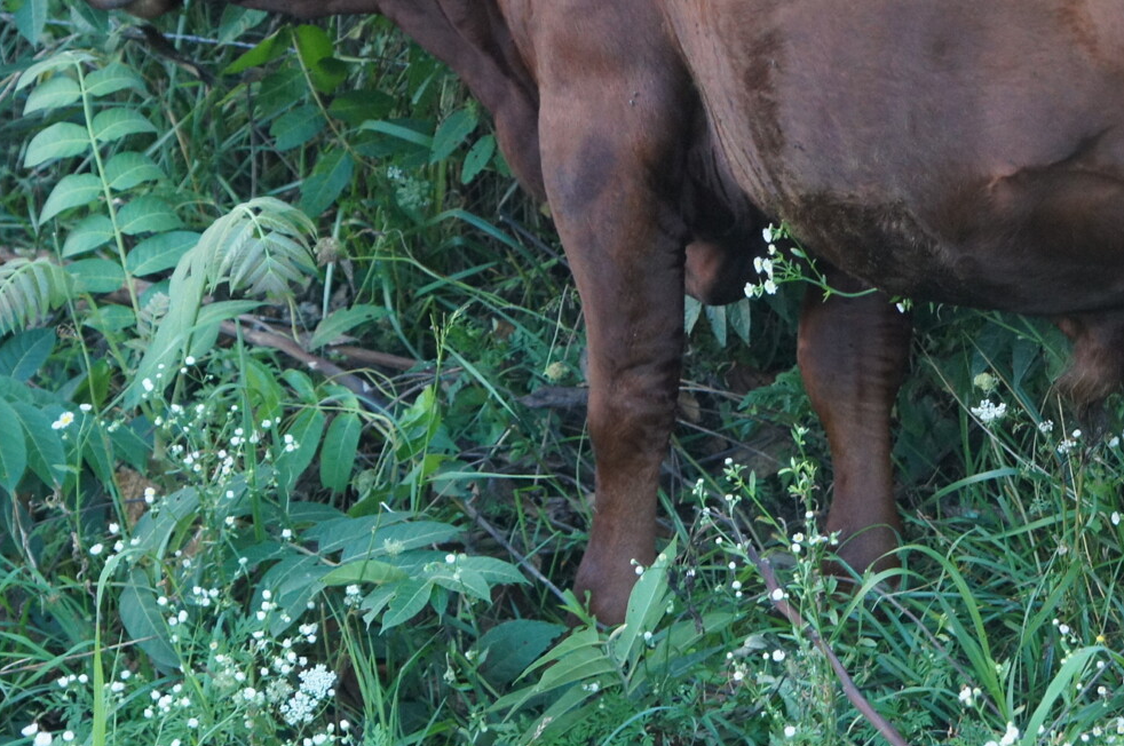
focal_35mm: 152
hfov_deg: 13.5
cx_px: 931
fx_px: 4737
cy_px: 73
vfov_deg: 9.0
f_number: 5
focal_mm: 55
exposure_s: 1/40
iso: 1600
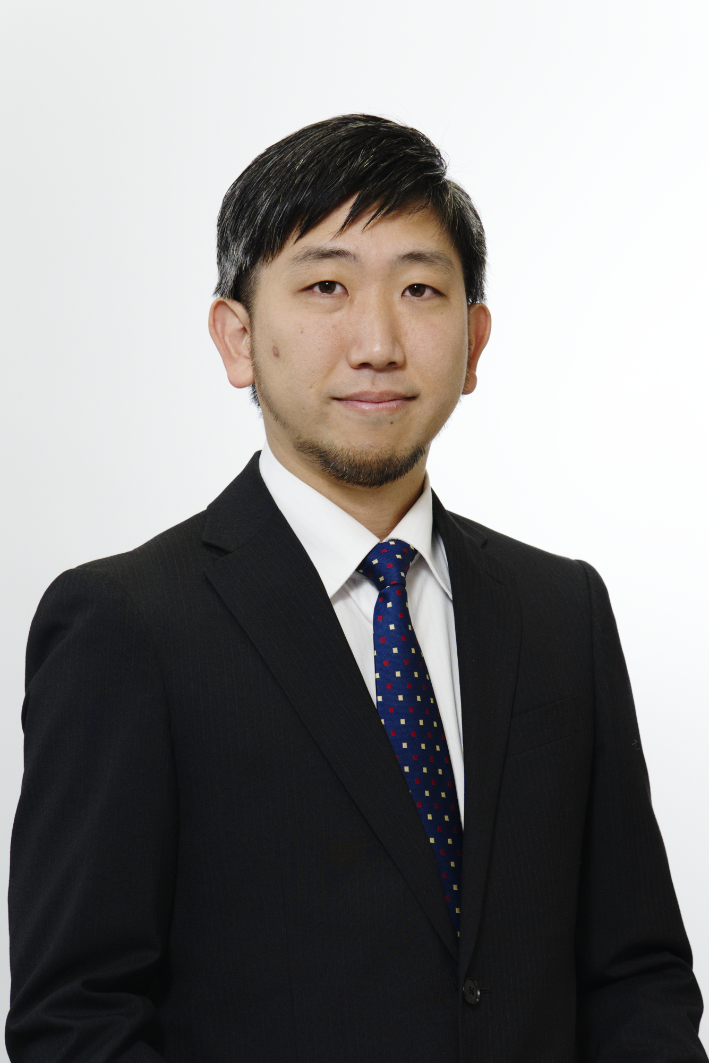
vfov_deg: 16.1
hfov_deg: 10.8
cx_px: 354
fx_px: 3748
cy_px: 532
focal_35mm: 127
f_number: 6.3
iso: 500
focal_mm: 85
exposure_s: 1/125
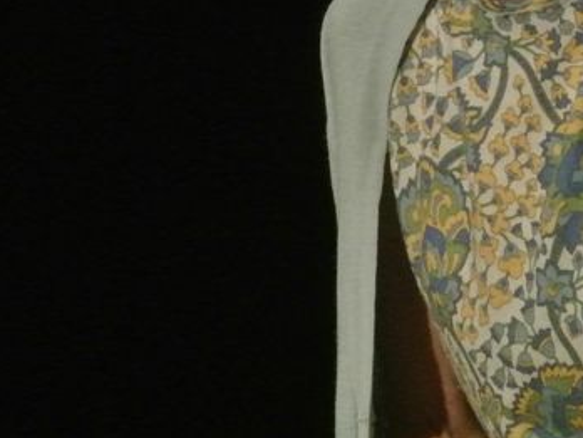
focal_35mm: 657
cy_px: 31
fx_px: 11065
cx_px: 533
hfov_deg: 3.0
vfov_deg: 2.3
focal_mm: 110
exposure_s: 1/125
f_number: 11
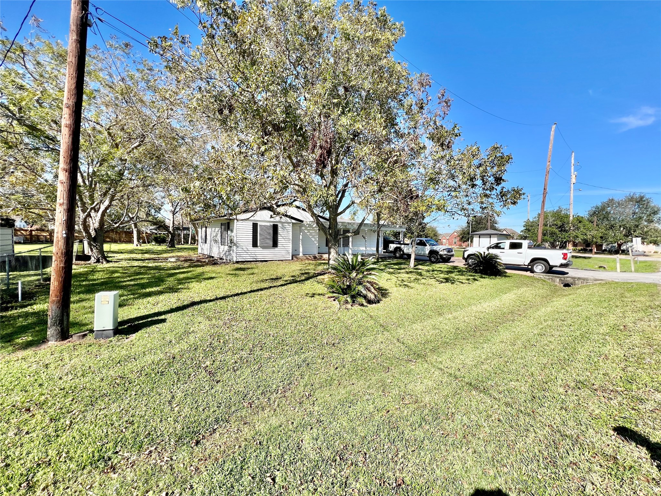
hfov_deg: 106.2
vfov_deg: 89.9
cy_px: 248
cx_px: 330
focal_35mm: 13
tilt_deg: -2.3
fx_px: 248
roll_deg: -1.3
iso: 32
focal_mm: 1.57
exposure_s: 1/1043
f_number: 1.8
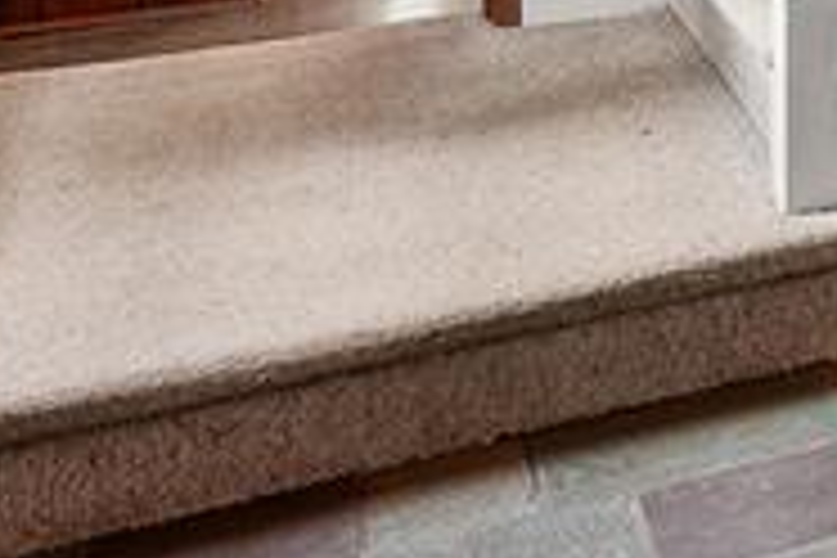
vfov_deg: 13.5
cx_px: 1818
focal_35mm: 88
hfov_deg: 16.0
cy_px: -526
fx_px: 2046
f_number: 8
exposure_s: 1
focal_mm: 16
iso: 200
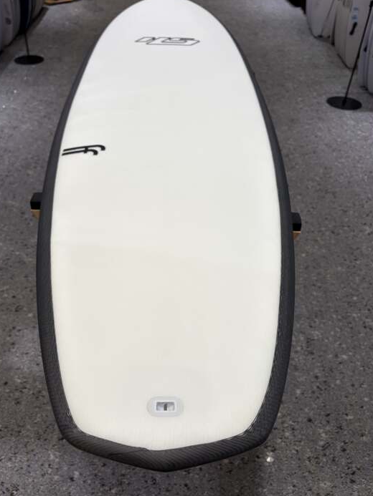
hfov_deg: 46.8
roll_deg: -2.0
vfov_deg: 60.0
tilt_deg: -40.6
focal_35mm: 30
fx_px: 431
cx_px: 171
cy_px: 245
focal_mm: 5.96
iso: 40
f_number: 1.6
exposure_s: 1/120
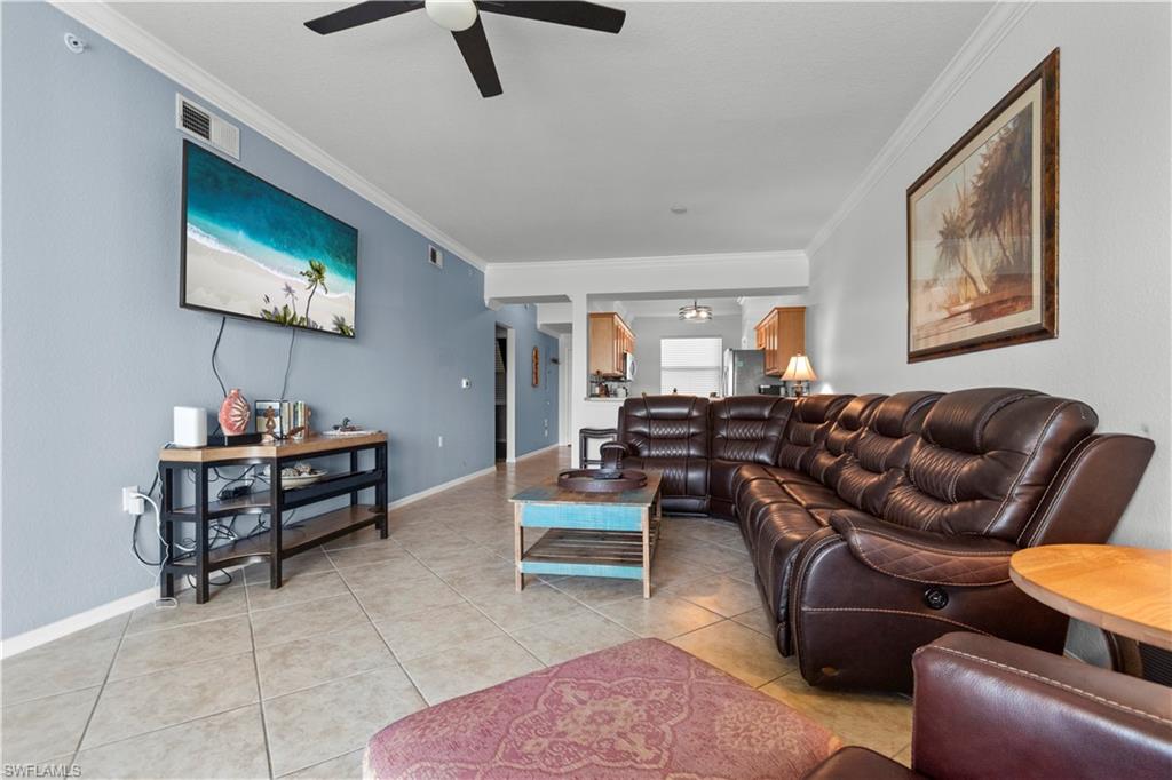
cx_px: 586
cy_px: 390
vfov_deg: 77.3
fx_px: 488
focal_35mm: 15
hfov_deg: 100.4
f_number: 4.5
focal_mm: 10
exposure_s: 1/15
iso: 800
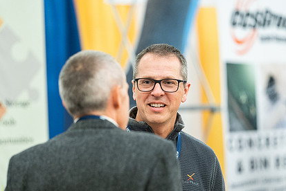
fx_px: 2051
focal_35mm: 258
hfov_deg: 8.0
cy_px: 114
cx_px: 145
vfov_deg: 5.3
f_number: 2.8
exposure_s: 1/160
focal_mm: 178
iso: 3200
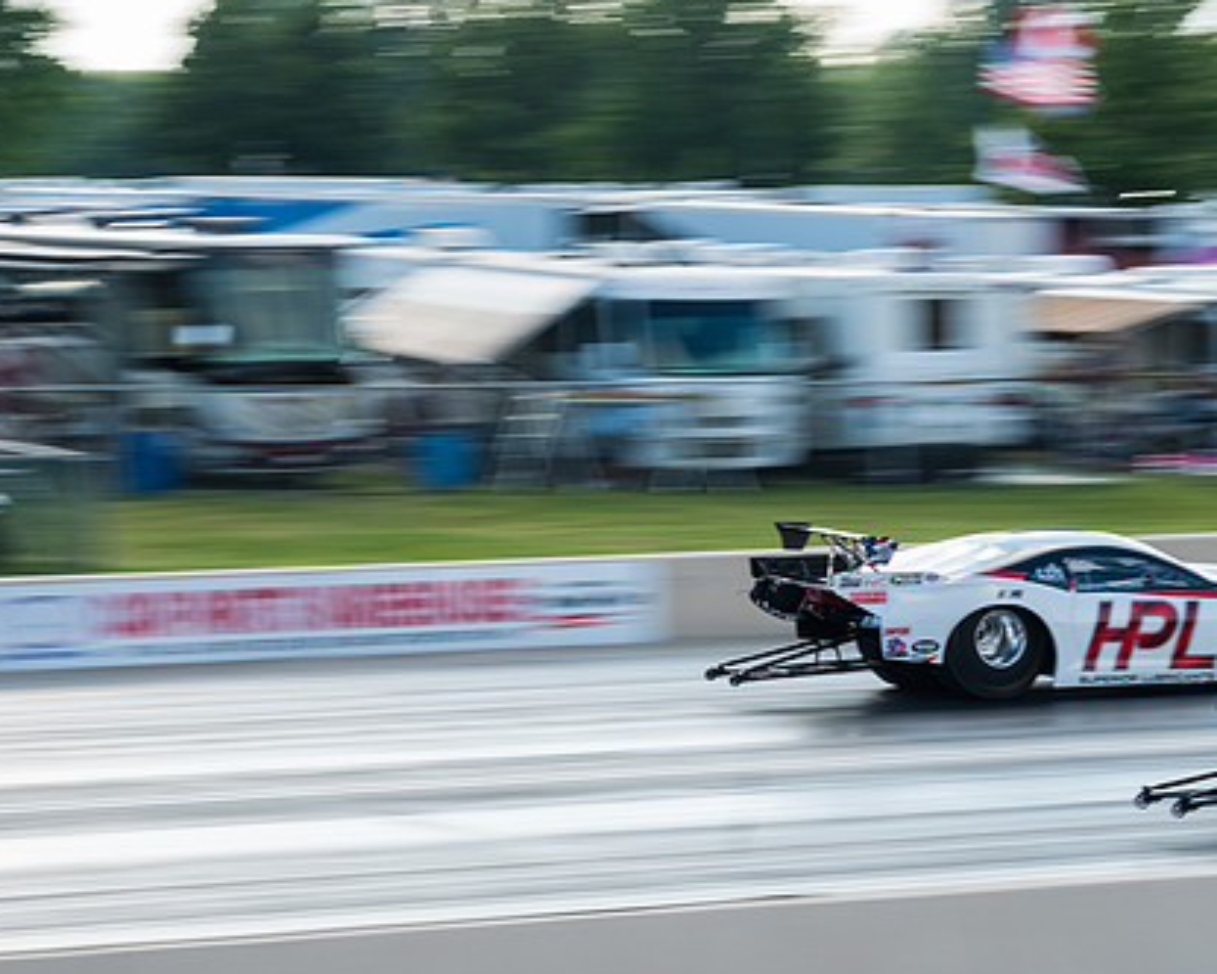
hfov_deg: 13.1
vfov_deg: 10.5
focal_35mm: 147
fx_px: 5295
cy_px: 527
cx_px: 595
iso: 400
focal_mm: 74.4
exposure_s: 1/200
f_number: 9
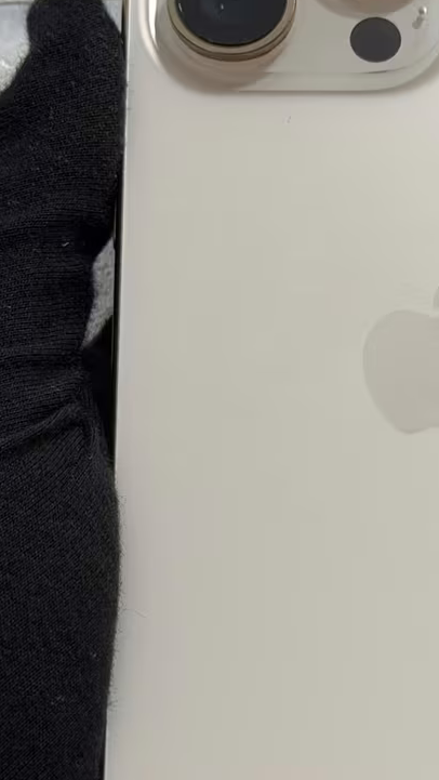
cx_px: 455
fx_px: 2399
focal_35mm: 116
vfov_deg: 18.4
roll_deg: -1.2
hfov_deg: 10.4
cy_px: 453
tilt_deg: +4.1
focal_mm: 6.76
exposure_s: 1/50
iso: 50
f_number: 1.78
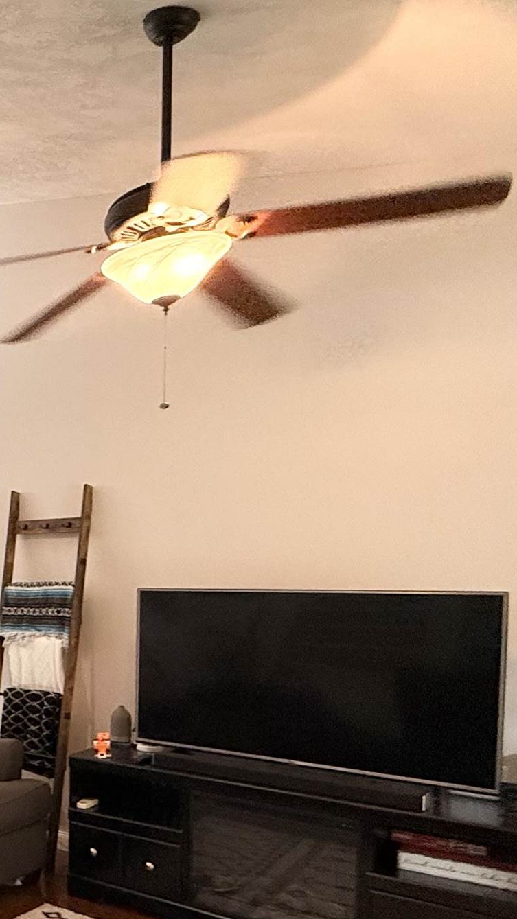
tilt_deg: -2.6
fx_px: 853
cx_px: -300
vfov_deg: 55.4
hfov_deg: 24.4
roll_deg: +0.7
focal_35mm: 35
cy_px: 615
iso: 250
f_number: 2.2
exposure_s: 1/60
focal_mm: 2.22
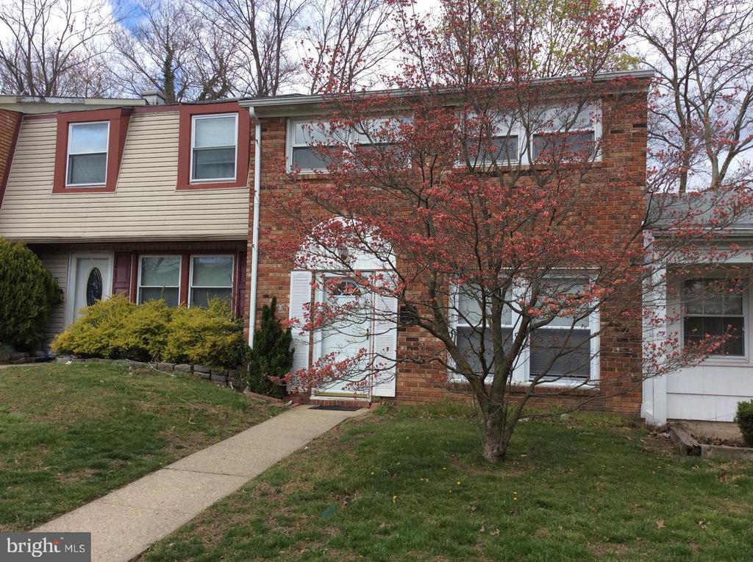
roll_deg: +0.4
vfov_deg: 44.0
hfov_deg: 56.9
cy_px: 281
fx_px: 695
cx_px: 376
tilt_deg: +6.5
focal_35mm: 32
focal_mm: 3.3
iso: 32
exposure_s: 1/1003
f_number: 2.4
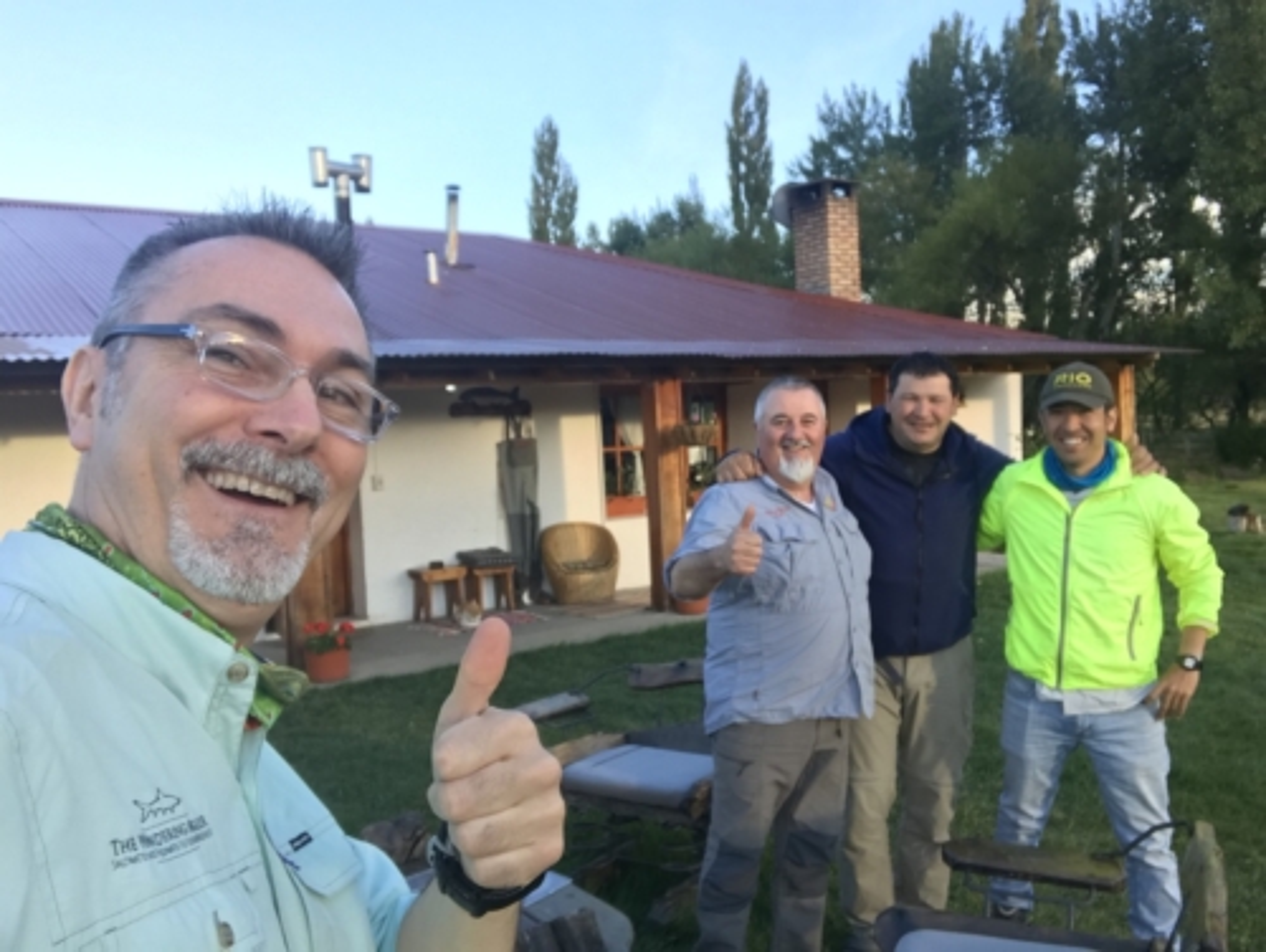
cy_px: 476
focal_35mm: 32
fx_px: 1171
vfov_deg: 44.2
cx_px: 633
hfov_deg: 56.8
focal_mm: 2.87
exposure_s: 1/100
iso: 32
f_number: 2.2
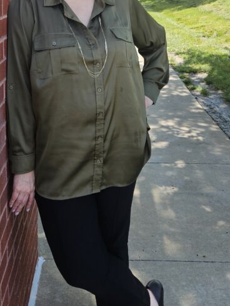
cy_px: 9
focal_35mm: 48
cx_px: 101
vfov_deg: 36.2
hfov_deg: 30.2
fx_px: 425
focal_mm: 5.4
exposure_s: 1/407
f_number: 1.8
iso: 25
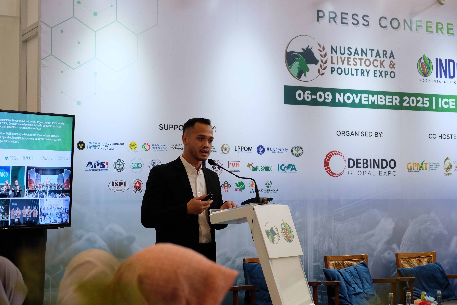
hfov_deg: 29.2
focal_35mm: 69
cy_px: 152
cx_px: 228
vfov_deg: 19.7
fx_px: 876
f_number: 4
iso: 2000
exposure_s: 1/160
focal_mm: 46.3
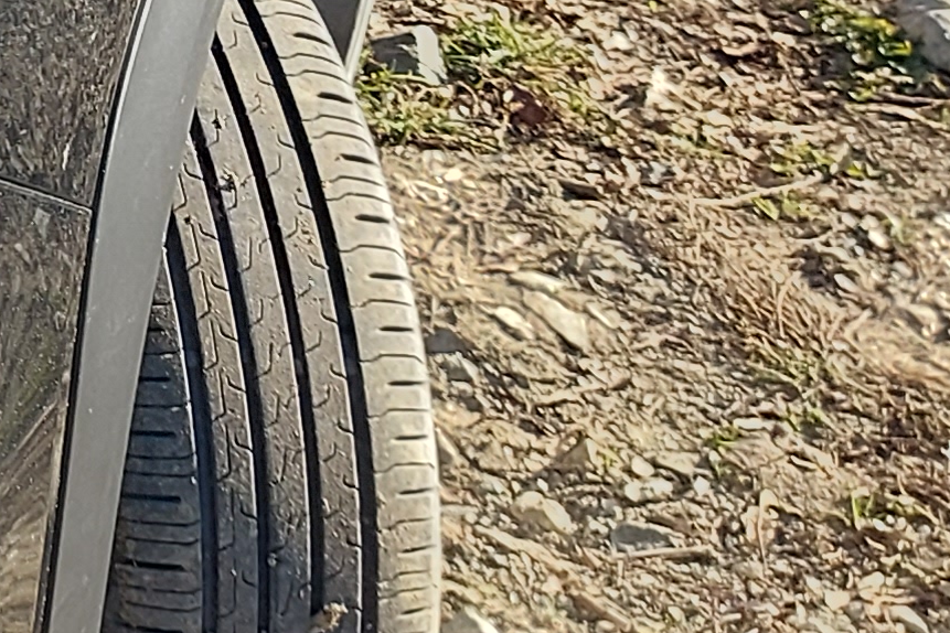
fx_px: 3536
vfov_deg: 9.4
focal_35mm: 134
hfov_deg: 12.9
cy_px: -726
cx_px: -1084
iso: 32
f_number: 1.8
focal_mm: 5.23
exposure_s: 1/224
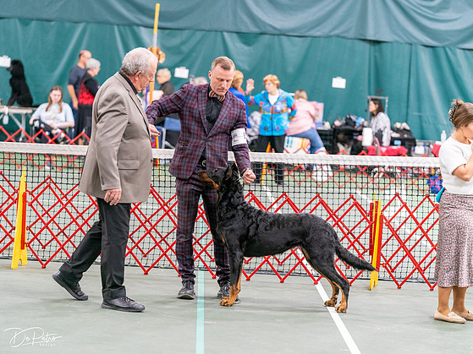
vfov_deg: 11.5
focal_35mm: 129
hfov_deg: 15.3
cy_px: 172
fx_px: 1762
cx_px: 236
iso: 3200
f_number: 2.8
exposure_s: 1/250
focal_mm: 111
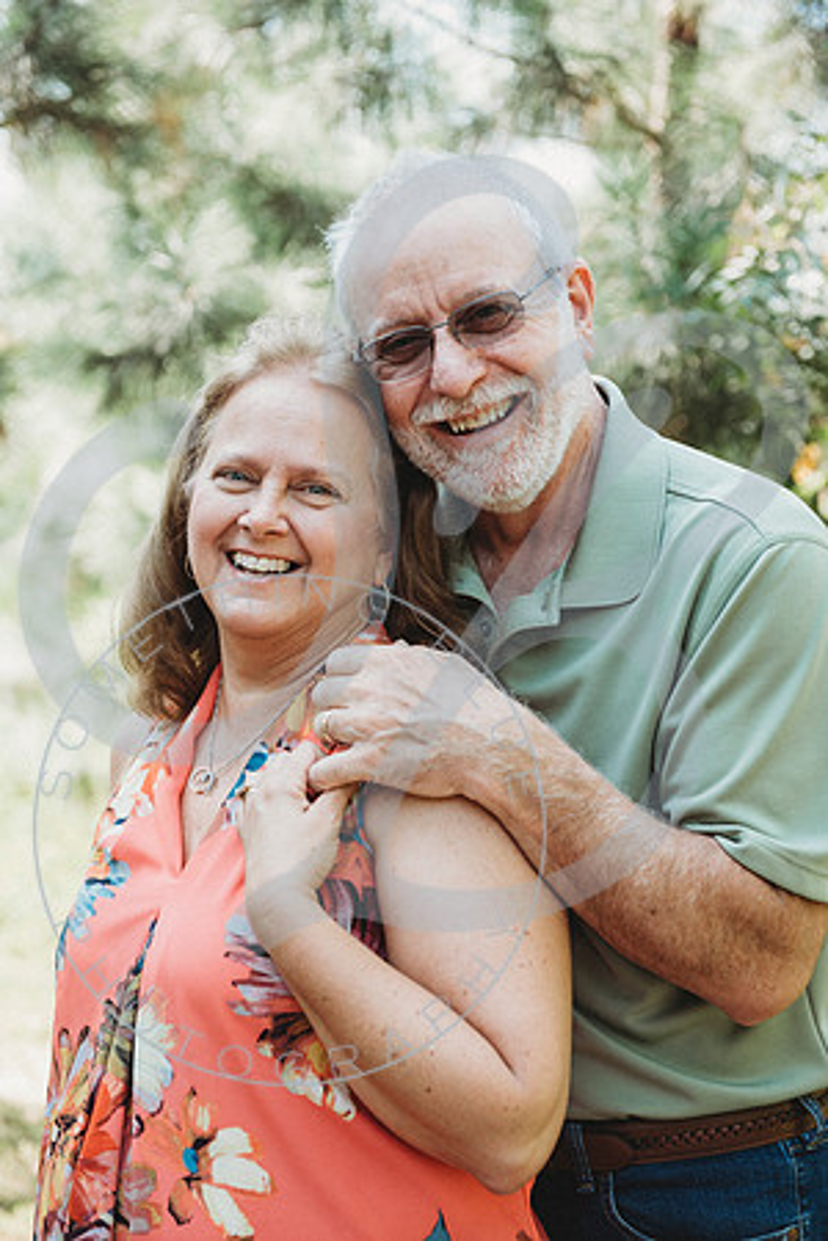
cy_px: 620
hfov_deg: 19.5
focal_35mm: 70
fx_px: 2415
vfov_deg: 28.8
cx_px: 414
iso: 200
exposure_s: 1/100
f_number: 5
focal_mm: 70
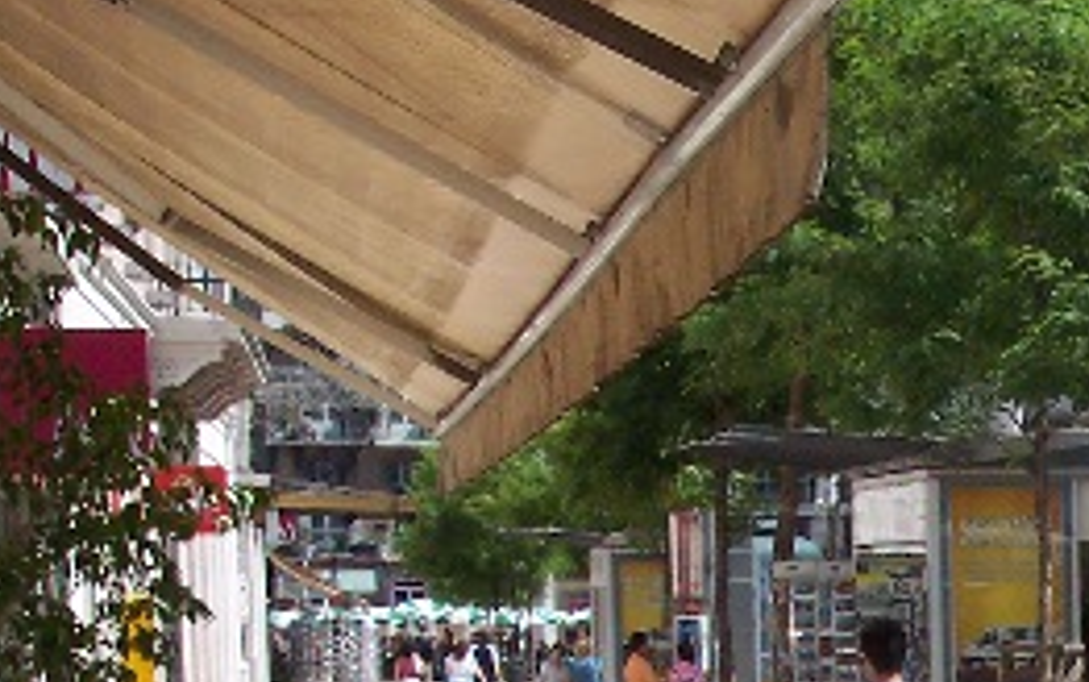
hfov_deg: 15.9
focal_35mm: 123
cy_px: 907
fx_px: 3652
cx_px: 1500
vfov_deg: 10.4
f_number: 4.8
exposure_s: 1/500
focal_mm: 8
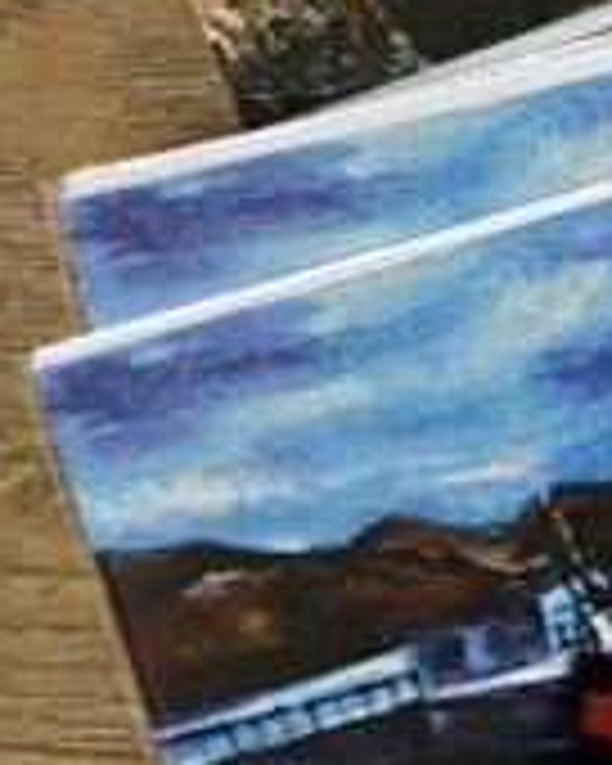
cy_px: -1138
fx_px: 3464
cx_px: 1714
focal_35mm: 153
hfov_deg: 8.7
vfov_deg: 10.6
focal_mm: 4.25
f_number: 1.8
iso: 400
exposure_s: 1/60
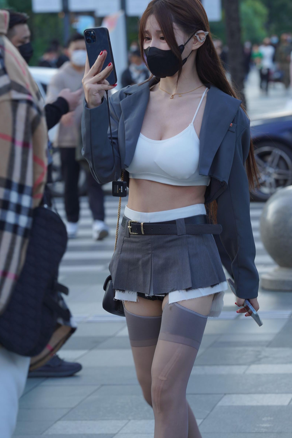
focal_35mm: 161
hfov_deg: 8.5
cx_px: 164
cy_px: 204
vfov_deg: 12.8
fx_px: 1960
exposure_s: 1/160
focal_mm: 135
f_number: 6.3
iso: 320
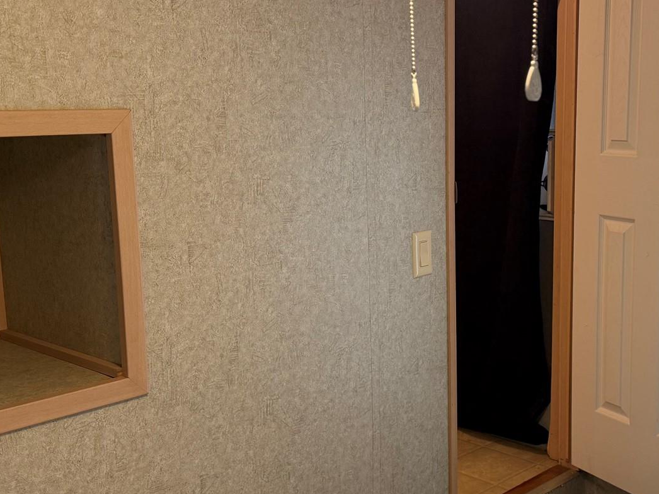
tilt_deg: -7.4
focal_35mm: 47
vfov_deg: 30.9
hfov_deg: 39.9
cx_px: 441
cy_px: 251
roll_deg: +0.7
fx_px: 895
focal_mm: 6.76
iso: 160
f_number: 1.78
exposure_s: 1/60
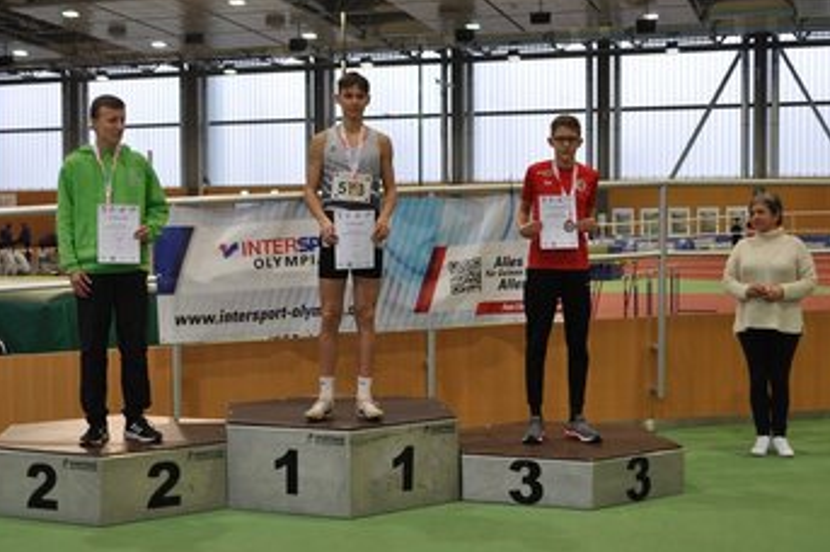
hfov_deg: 35.7
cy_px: 276
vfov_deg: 24.1
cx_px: 387
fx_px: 1290
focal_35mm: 56
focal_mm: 32
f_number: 5.6
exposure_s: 1/30
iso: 400
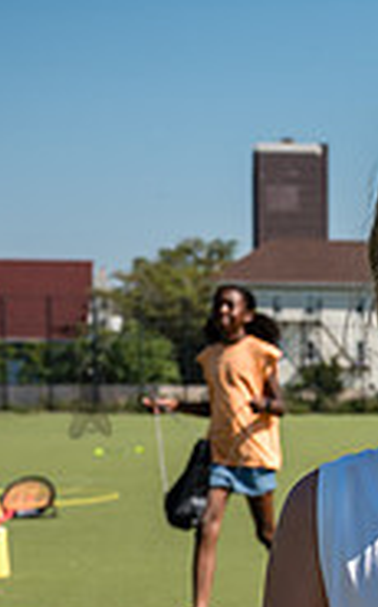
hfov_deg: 10.1
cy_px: 650
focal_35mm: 127
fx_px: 2101
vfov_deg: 16.0
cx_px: 491
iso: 100
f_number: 5
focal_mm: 29
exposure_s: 1/1250
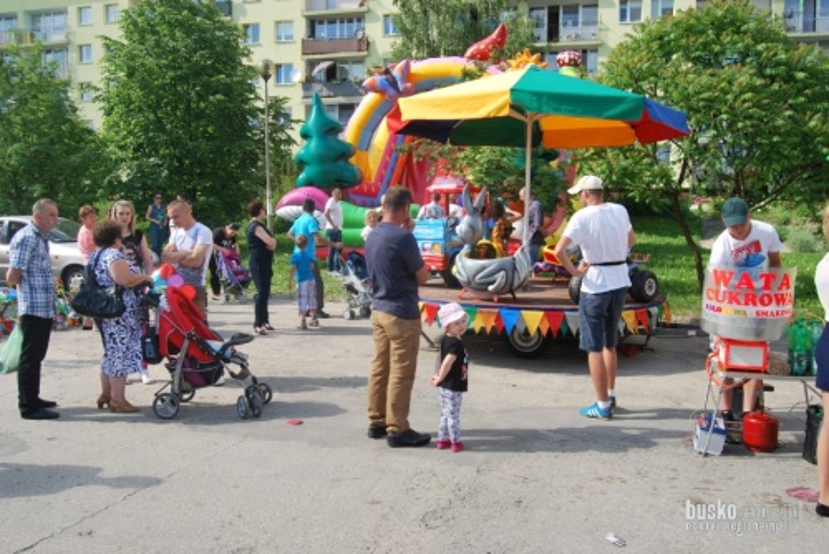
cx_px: 414
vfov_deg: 43.7
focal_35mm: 30
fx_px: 691
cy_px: 277
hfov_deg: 61.9
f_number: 7.1
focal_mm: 20
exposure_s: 1/200
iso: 100
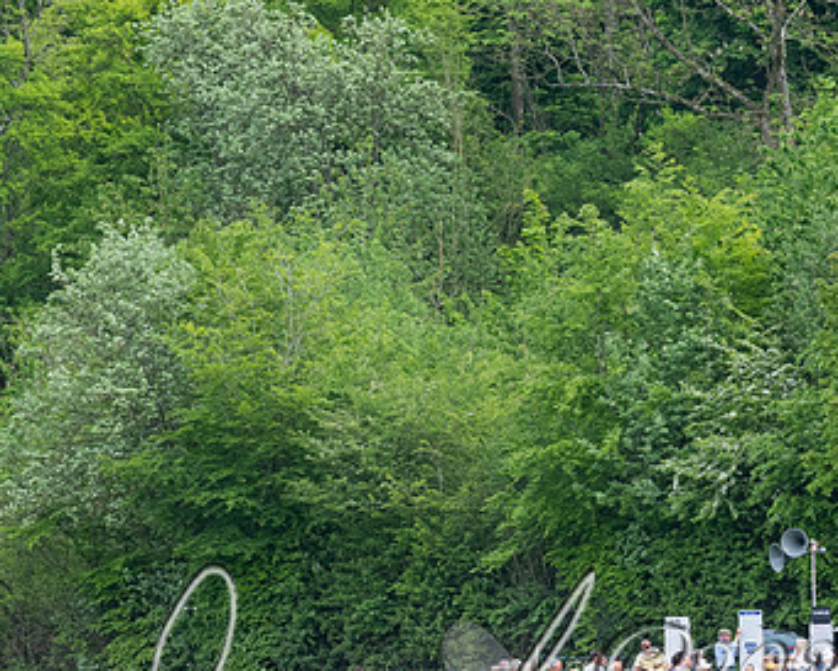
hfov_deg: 3.5
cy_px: 504
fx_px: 13843
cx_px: 596
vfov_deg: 2.8
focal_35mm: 558
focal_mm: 200
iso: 400
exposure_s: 1/250
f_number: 11
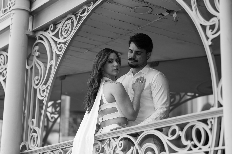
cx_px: 116
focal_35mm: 85
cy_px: 77
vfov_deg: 16.1
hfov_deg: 23.9
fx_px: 548
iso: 64
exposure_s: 1/250
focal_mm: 85
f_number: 2.8
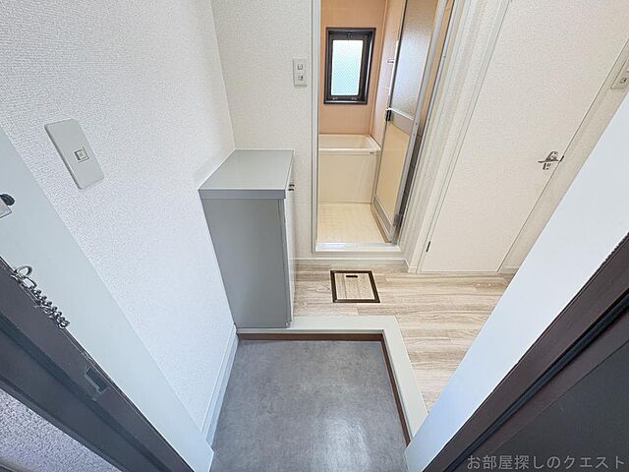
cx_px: 314
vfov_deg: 85.7
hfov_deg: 102.1
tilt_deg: -34.7
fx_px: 254
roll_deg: -0.2
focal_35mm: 14
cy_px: 236
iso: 500
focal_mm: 2.22
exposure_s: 1/60
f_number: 2.2
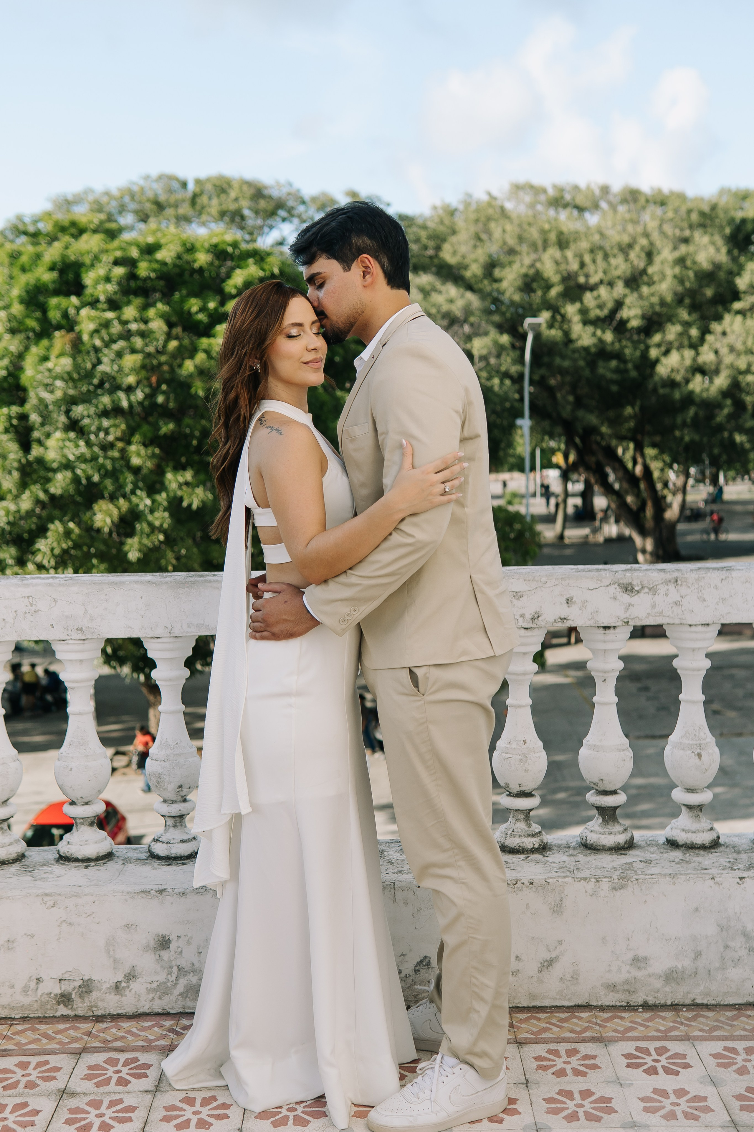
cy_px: 566
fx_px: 1414
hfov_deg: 29.9
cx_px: 377
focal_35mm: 45
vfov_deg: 43.6
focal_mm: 30
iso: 100
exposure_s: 1/800
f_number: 2.5
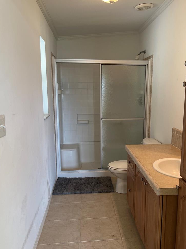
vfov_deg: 56.8
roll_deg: +1.2
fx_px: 229
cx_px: 111
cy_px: 133
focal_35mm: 32
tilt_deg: -9.2
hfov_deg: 43.9
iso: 64
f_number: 1.5
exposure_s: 1/60
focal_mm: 5.7
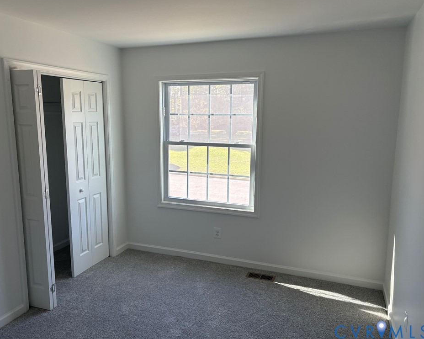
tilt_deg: -9.6
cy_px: 169
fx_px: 351
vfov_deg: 51.5
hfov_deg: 62.1
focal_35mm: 28
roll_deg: +0.4
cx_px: 194
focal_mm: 5.96
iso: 64
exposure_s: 1/173
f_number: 1.6
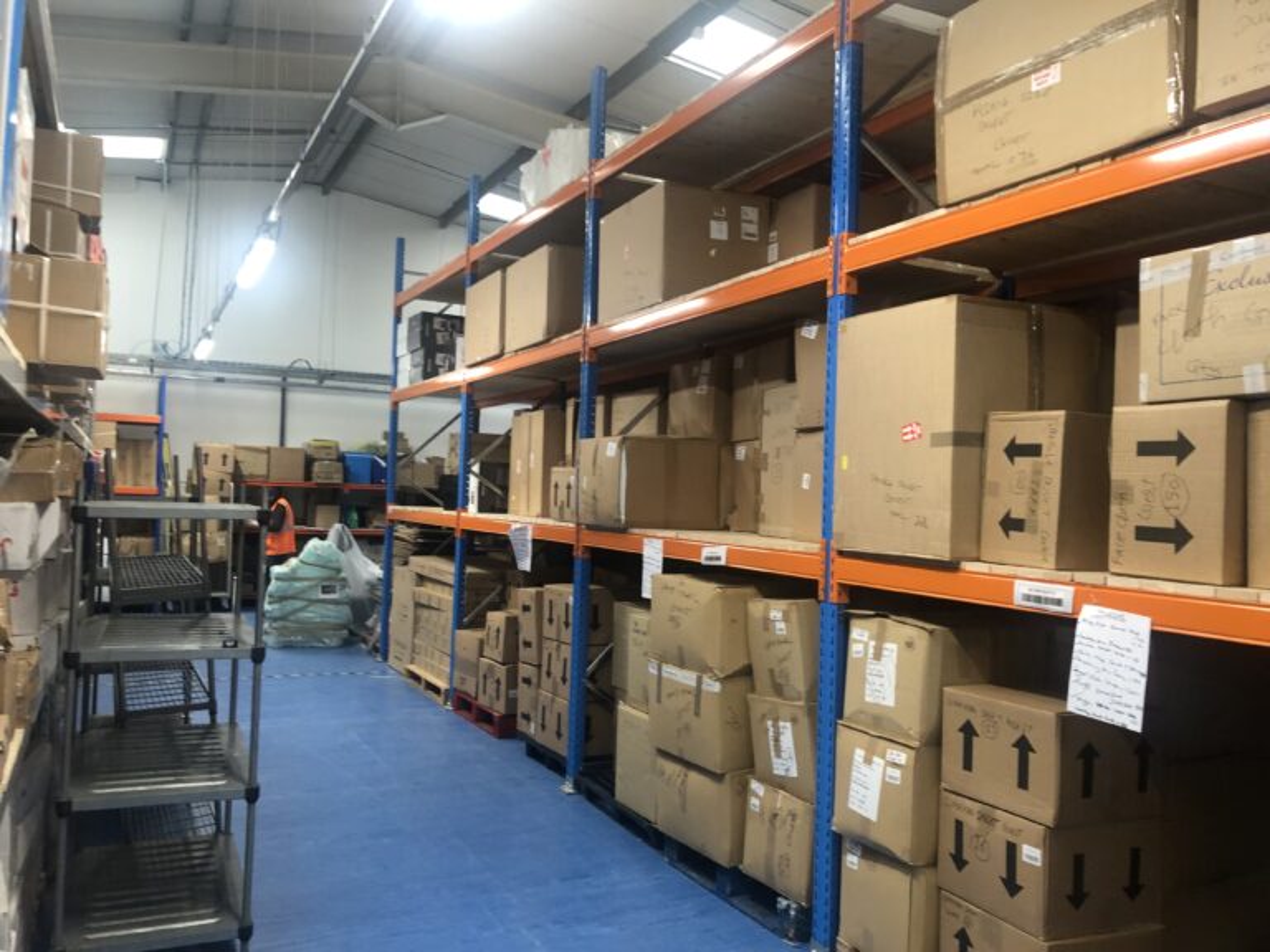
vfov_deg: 49.7
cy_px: 476
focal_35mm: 28
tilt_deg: -0.1
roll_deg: -1.9
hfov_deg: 63.4
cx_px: 635
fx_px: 1027
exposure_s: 1/17
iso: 50
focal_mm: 3.99
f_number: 1.8
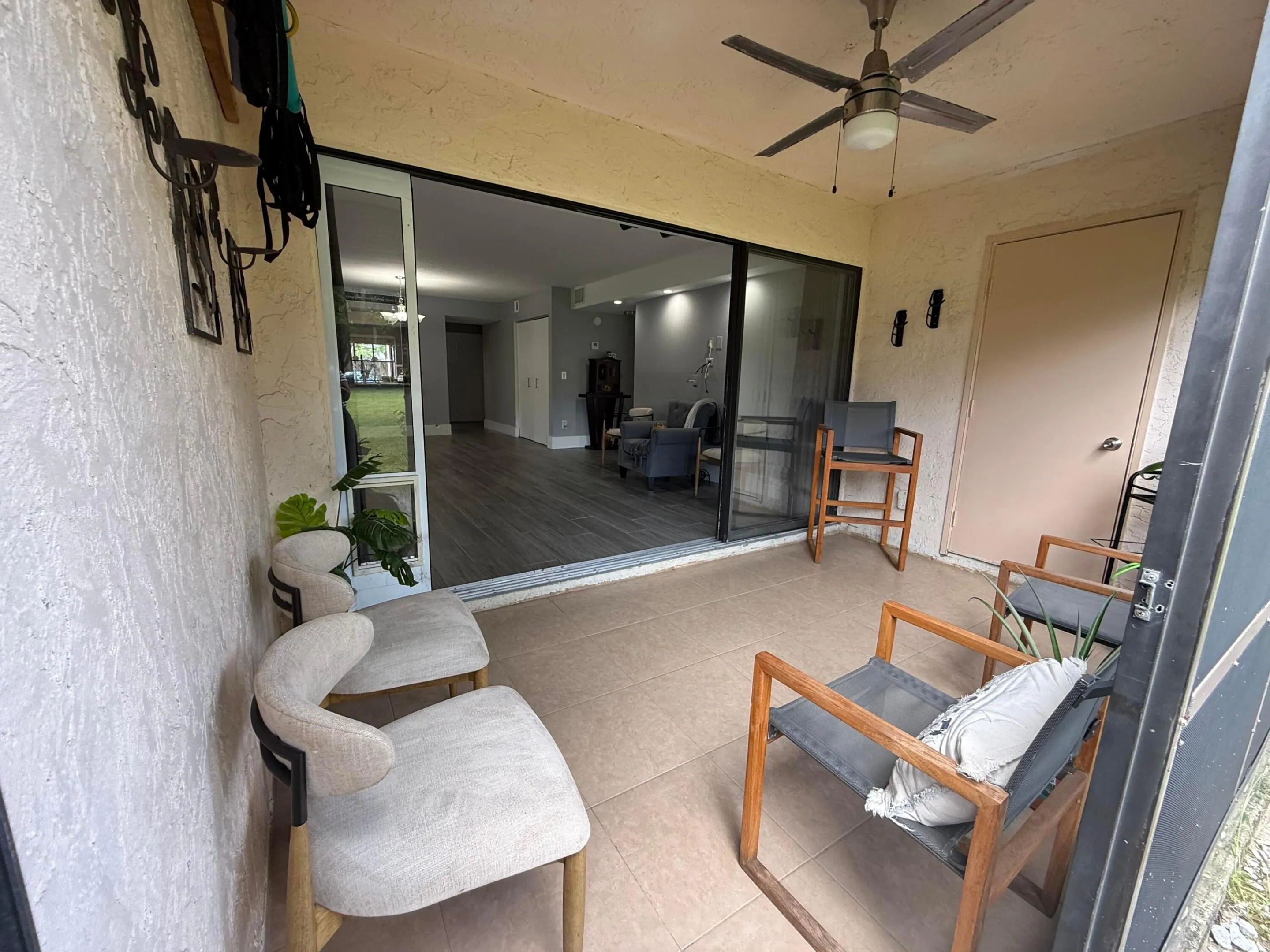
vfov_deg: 85.7
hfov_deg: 102.1
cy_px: 476
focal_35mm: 14
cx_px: 635
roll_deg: -1.7
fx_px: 514
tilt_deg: -10.5
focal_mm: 2.22
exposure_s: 1/99
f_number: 2.2
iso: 100
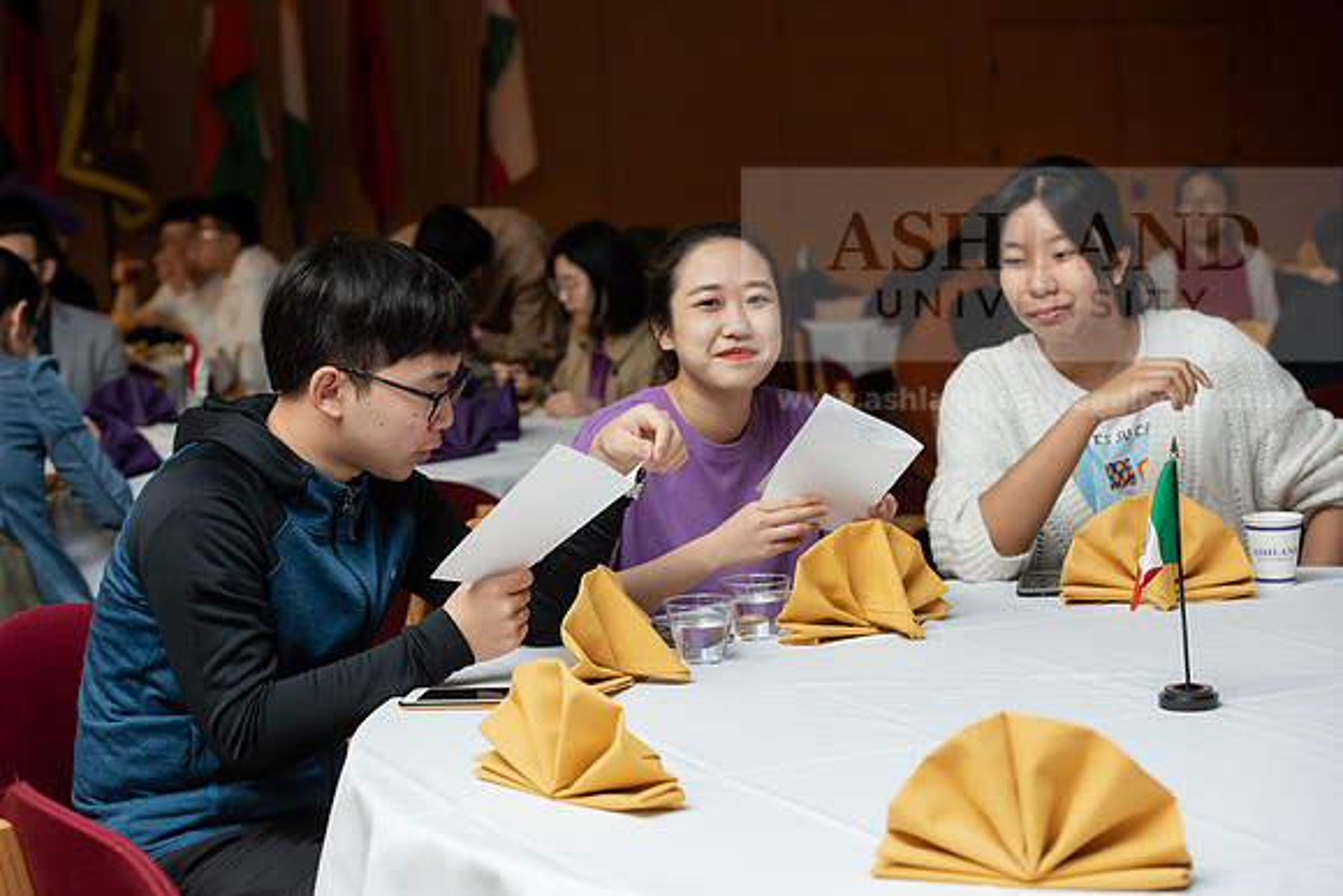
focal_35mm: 70
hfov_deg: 28.8
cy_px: 448
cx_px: 672
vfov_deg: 19.5
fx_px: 2612
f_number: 5.6
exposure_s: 1/160
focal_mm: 70
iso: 2000
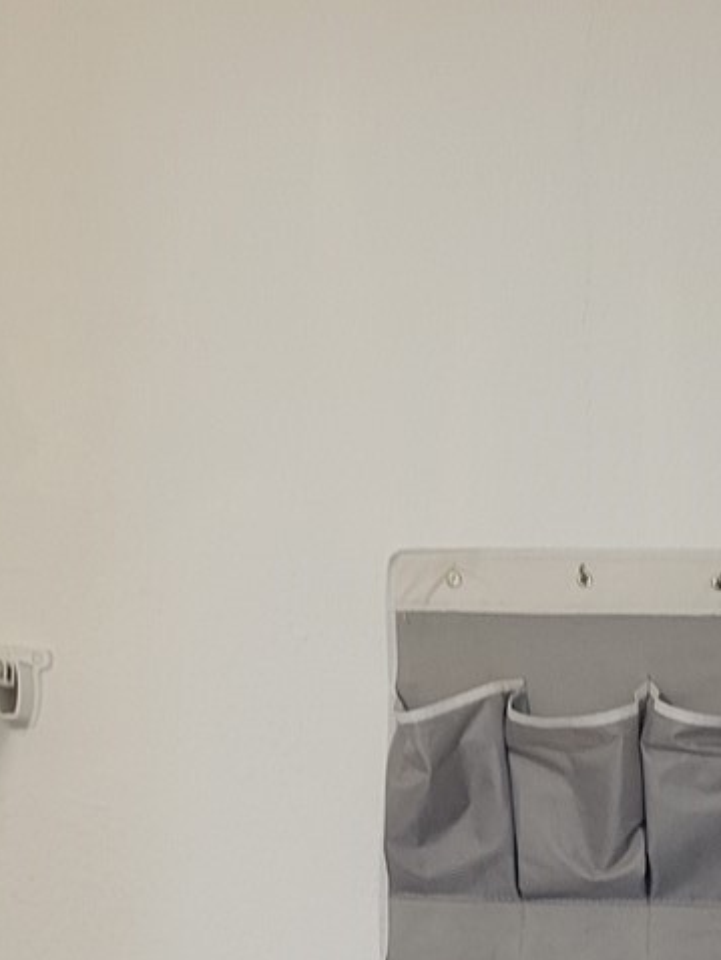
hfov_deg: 16.9
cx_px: 484
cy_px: 1235
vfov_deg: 20.6
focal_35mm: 87
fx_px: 2414
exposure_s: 1/40
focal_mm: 5.4
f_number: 1.8
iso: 400
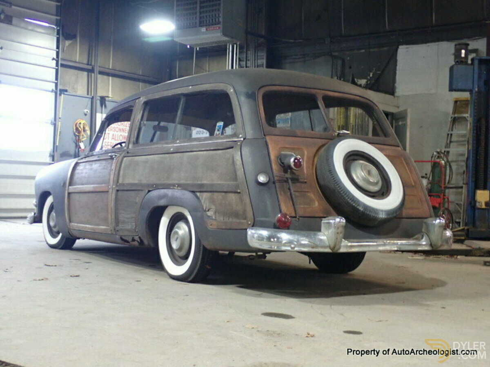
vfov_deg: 29.1
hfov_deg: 38.2
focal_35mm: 50
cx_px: 245
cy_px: 184
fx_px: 708
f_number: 3.2
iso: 800
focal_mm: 9.01
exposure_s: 1/15
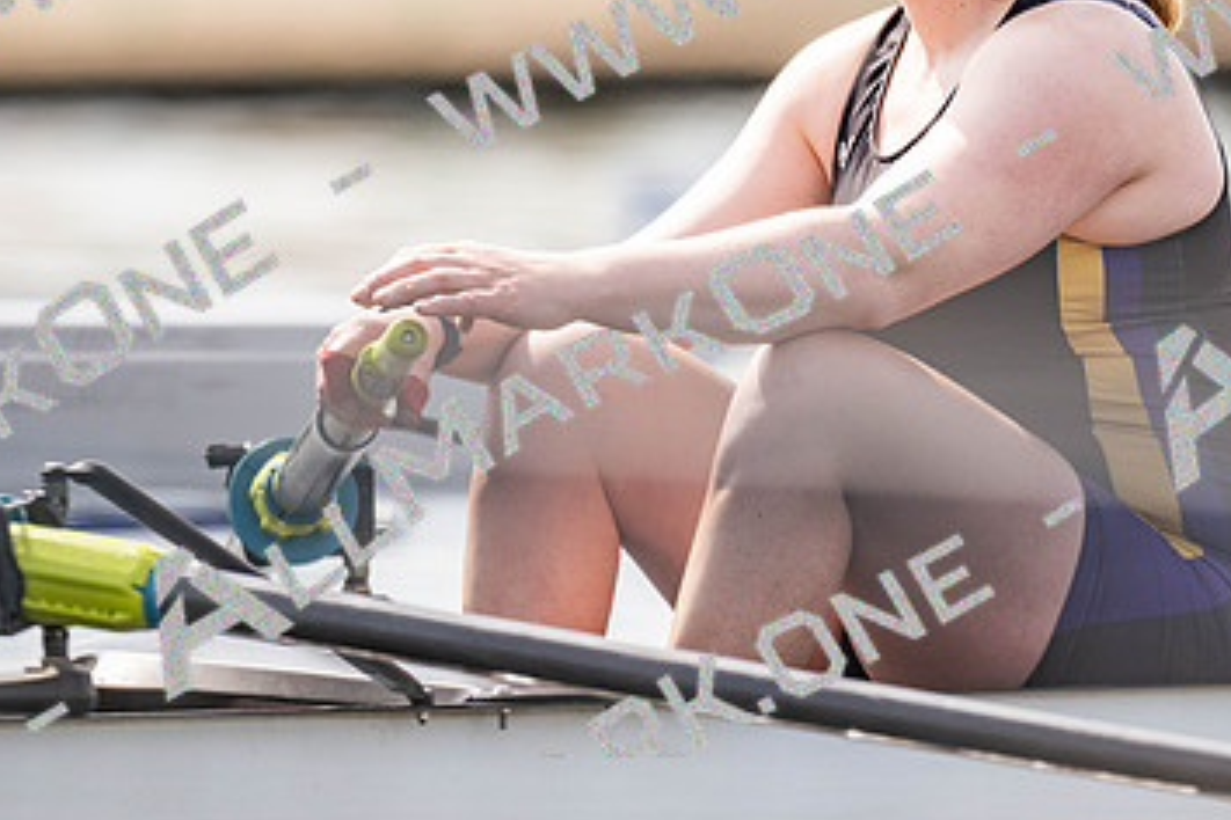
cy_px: 162
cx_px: 859
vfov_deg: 1.4
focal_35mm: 983
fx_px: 33611
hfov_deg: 2.1
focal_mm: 600
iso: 560
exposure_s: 1/2500
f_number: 4
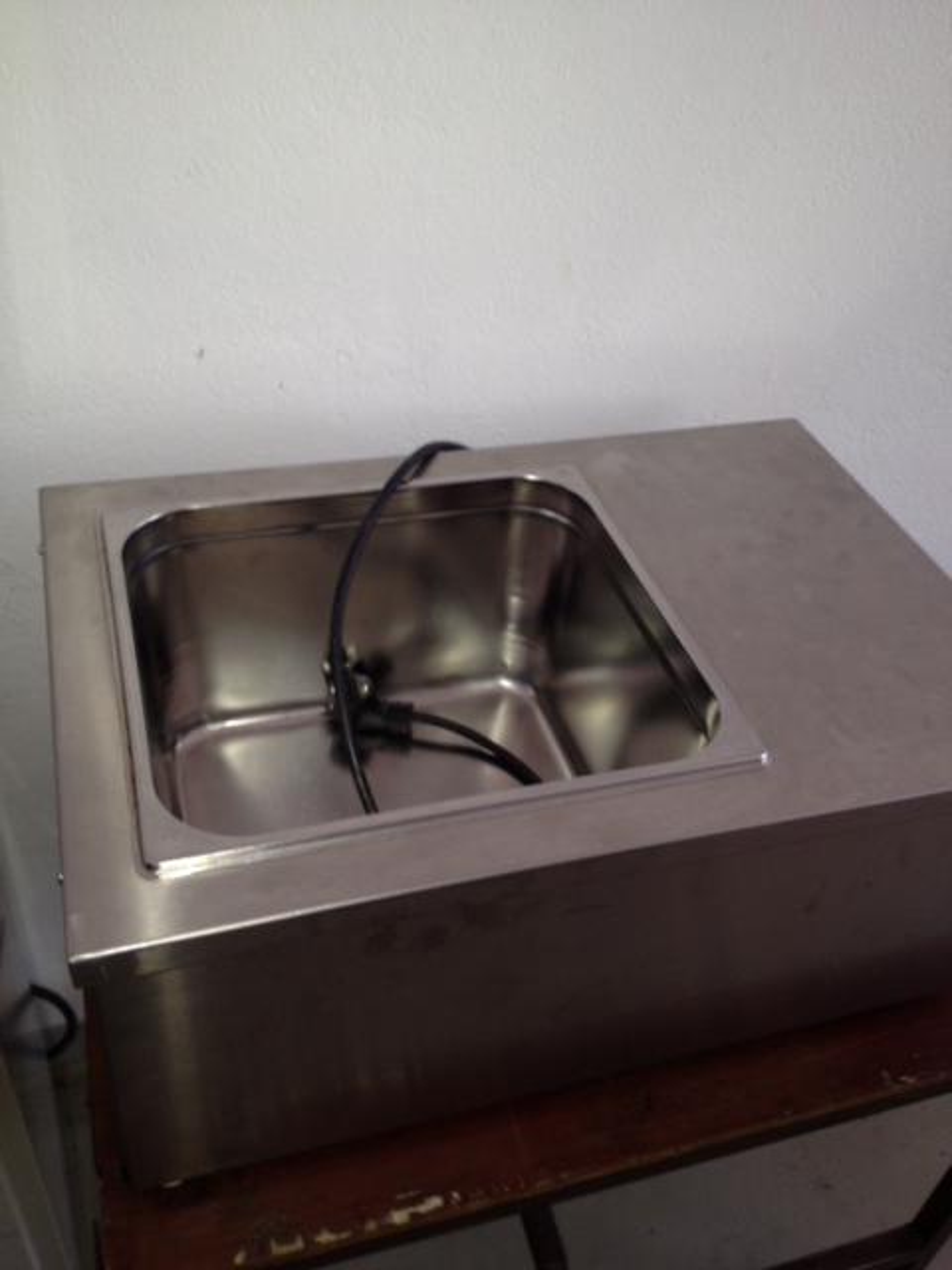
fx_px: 1283
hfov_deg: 40.7
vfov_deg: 52.6
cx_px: 476
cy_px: 635
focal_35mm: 35
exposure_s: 1/20
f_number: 2.4
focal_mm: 4.28
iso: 80
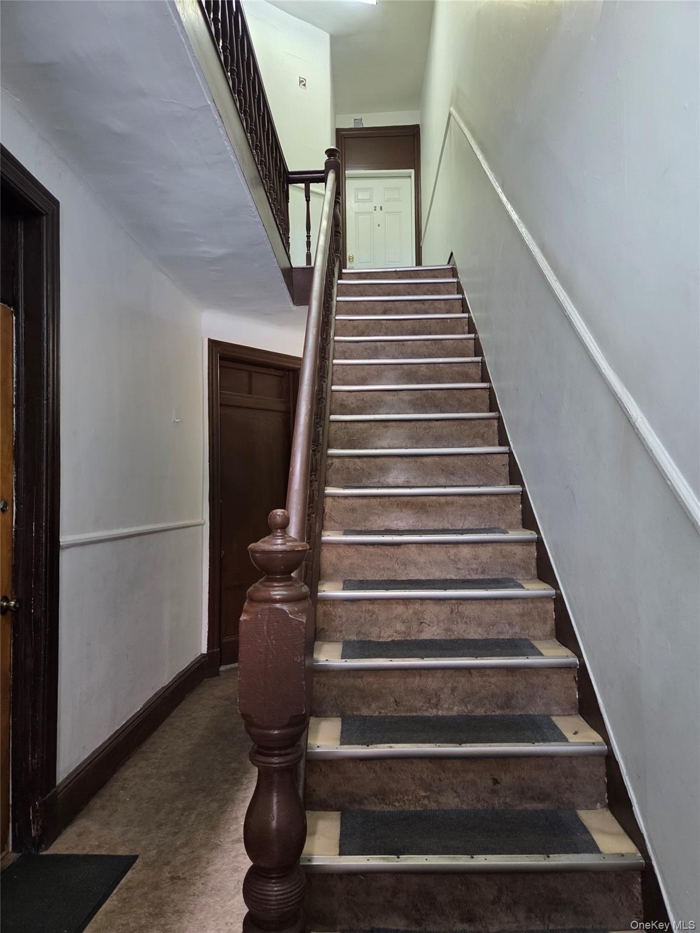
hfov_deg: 58.9
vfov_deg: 73.9
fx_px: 620
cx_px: 350
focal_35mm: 23
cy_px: 466
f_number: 1.8
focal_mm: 5.4
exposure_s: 1/60
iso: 320
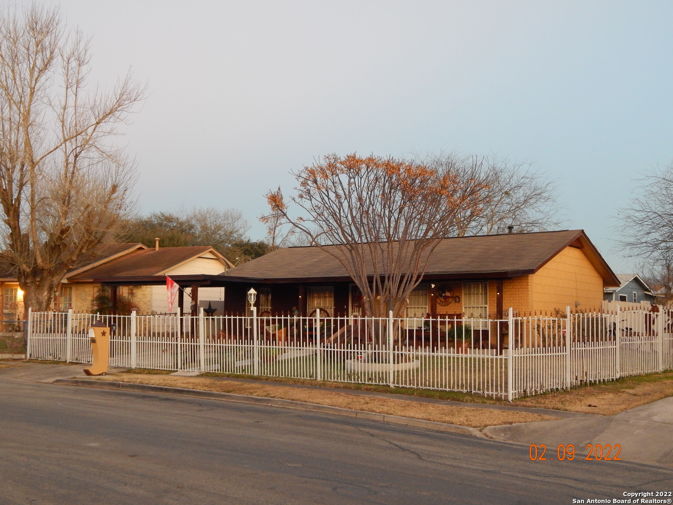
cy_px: 252
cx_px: 336
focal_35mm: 43
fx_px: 836
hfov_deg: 43.9
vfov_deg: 33.6
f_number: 3.6
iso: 400
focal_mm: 7.7
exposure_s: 1/10
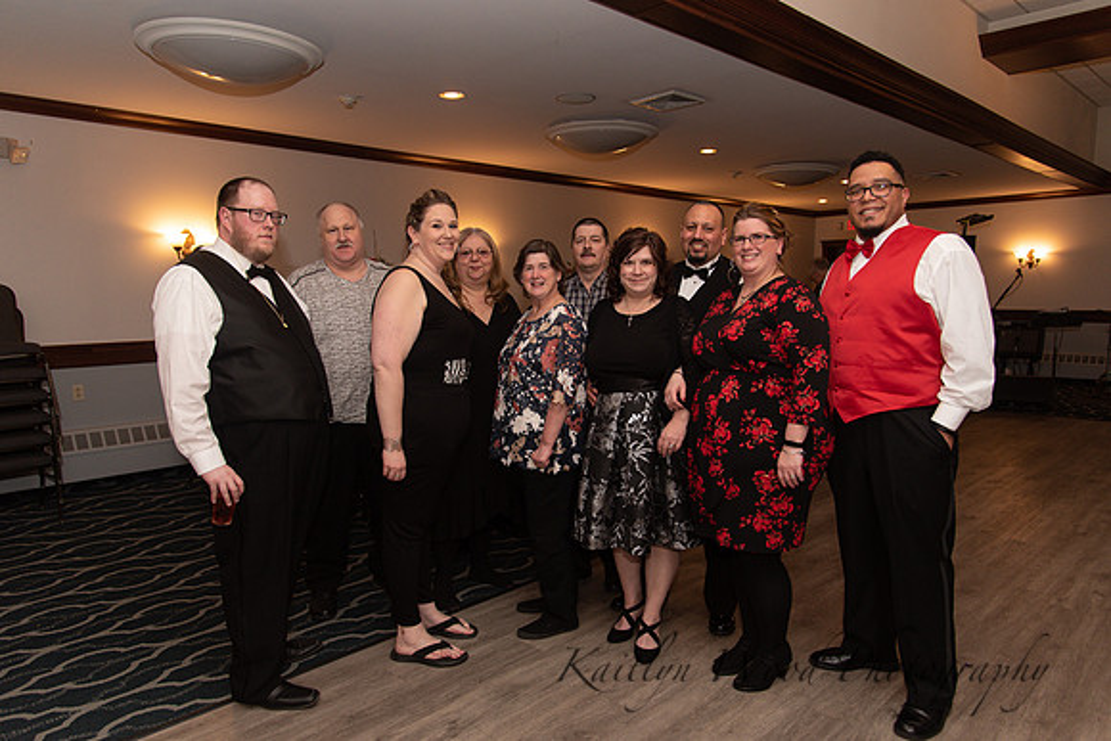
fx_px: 741
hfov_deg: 73.7
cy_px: 370
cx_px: 556
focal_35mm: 24
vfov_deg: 53.2
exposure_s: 1/200
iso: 800
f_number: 4
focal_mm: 24
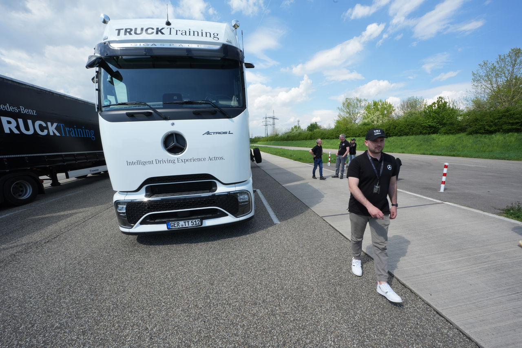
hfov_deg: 112.6
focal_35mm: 12
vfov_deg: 90.0
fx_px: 174
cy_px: 174
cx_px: 261
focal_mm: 12
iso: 500
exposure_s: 1/125
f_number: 20
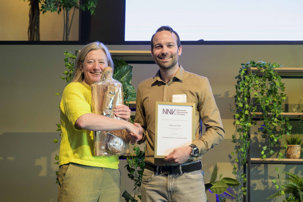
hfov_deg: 30.1
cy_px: 100
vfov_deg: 20.3
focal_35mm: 67
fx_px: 564
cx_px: 143
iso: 1600
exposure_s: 1/140
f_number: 6.3
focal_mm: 59
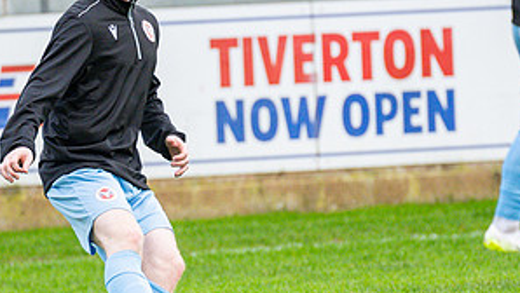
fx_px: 11754
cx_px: 186
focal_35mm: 852
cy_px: 258
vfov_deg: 1.4
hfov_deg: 2.5
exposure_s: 1/1600
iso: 800
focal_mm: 200
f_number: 2.8
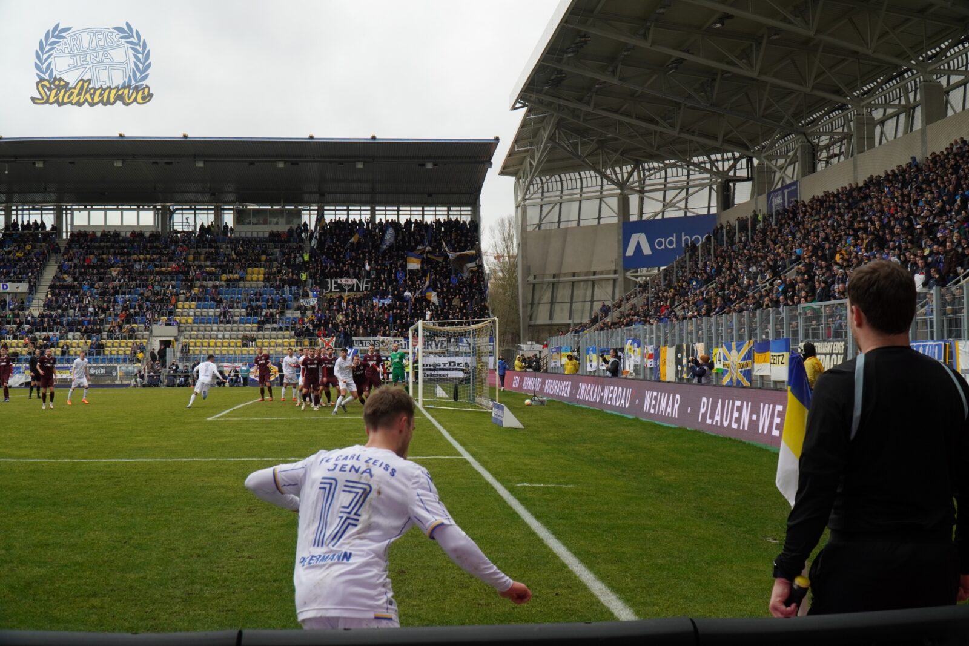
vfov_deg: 34.2
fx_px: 1050
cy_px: 323
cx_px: 484
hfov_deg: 49.5
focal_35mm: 39
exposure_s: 1/400
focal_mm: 26
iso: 400
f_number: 5
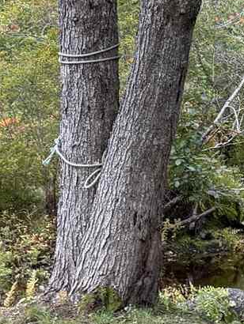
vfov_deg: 12.9
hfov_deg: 9.3
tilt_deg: +8.2
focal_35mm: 146
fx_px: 1371
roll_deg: +0.2
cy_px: -139
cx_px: 544
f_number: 1.6
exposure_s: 1/375
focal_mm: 5.96
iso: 64
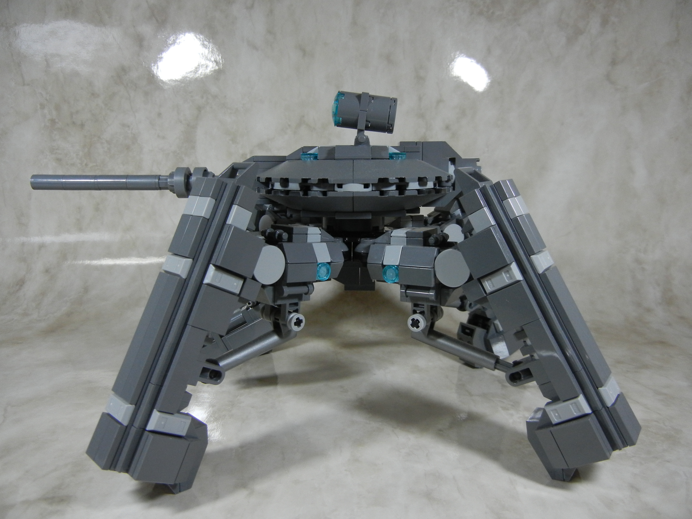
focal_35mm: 30
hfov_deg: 60.0
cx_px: 346
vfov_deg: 46.8
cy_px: 260
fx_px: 600
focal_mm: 5.4
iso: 400
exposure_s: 1/95.5
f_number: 3.5
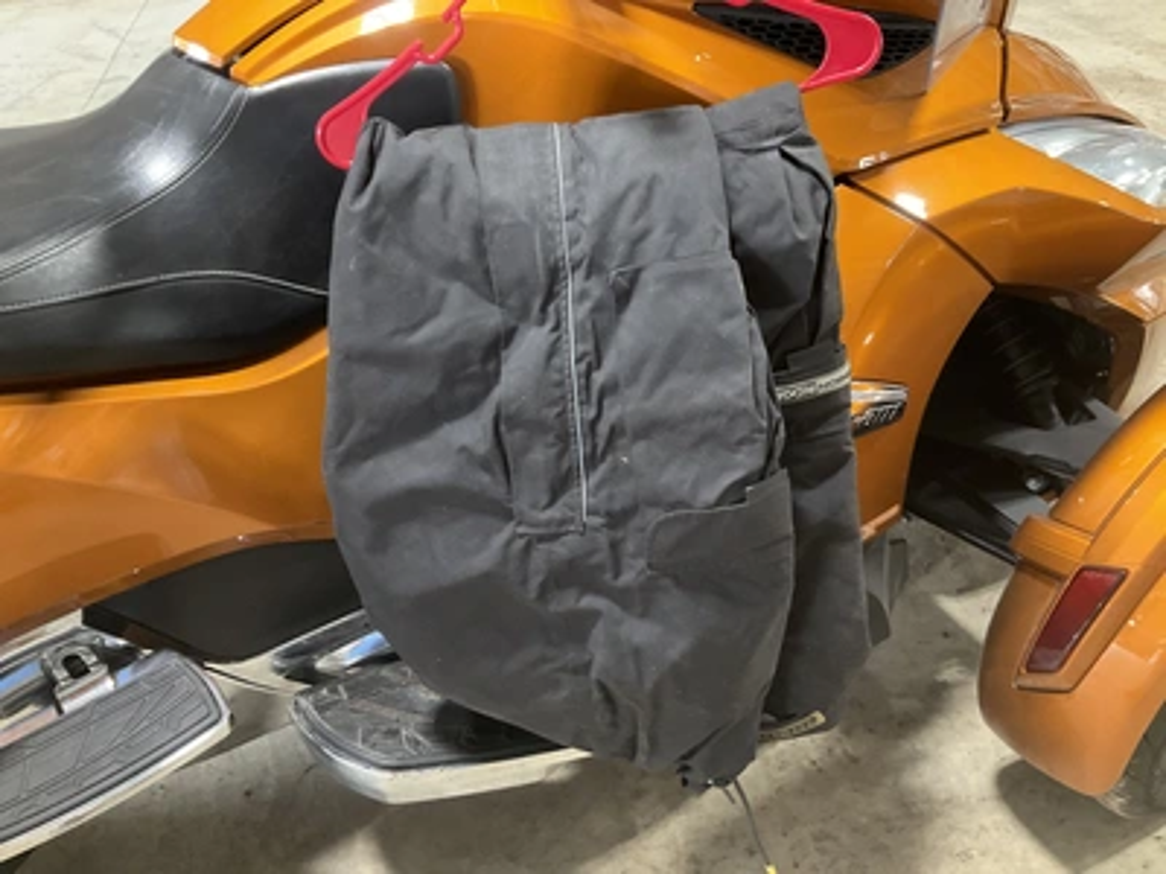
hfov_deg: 61.7
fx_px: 977
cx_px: 583
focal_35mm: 29
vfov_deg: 48.2
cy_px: 437
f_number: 1.8
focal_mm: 3
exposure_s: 1/30
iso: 320
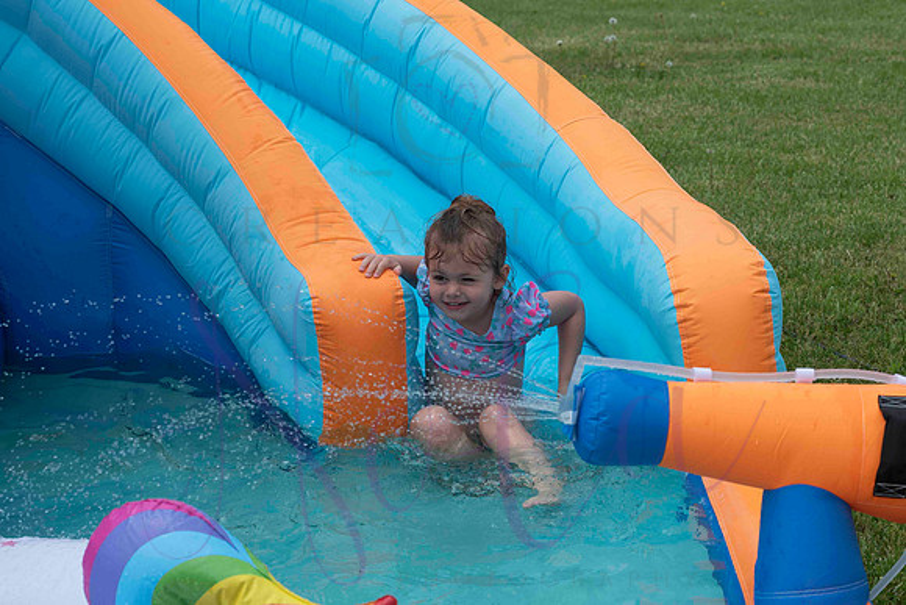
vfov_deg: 14.8
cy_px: 306
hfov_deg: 22.1
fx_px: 2325
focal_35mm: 92
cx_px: 445
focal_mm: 85
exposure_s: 1/1000
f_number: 9
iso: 400
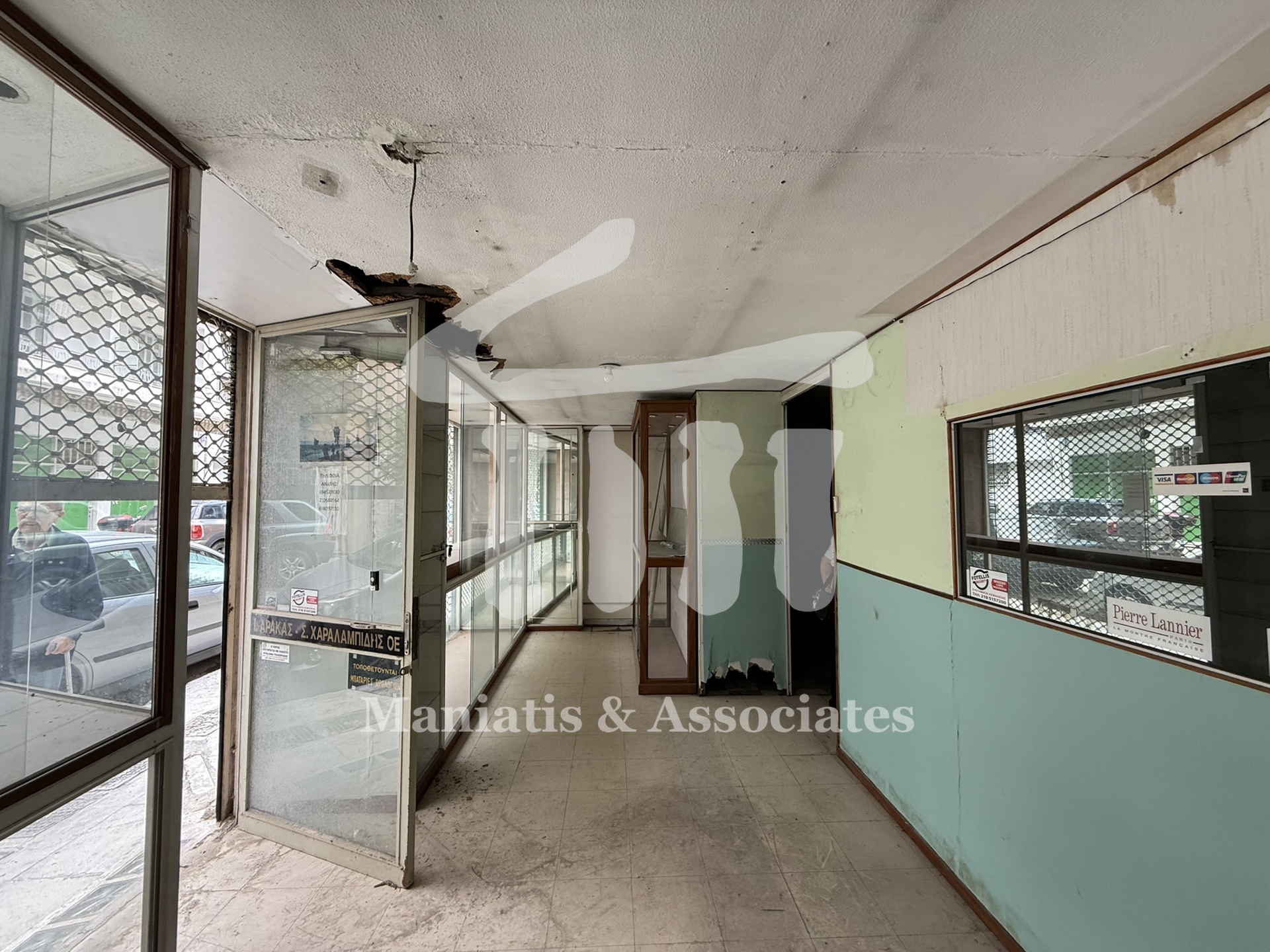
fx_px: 514
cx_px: 635
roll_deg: -0.1
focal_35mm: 14
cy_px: 476
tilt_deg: +1.5
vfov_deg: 85.7
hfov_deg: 102.1
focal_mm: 2.22
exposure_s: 1/99
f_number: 2.2
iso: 125
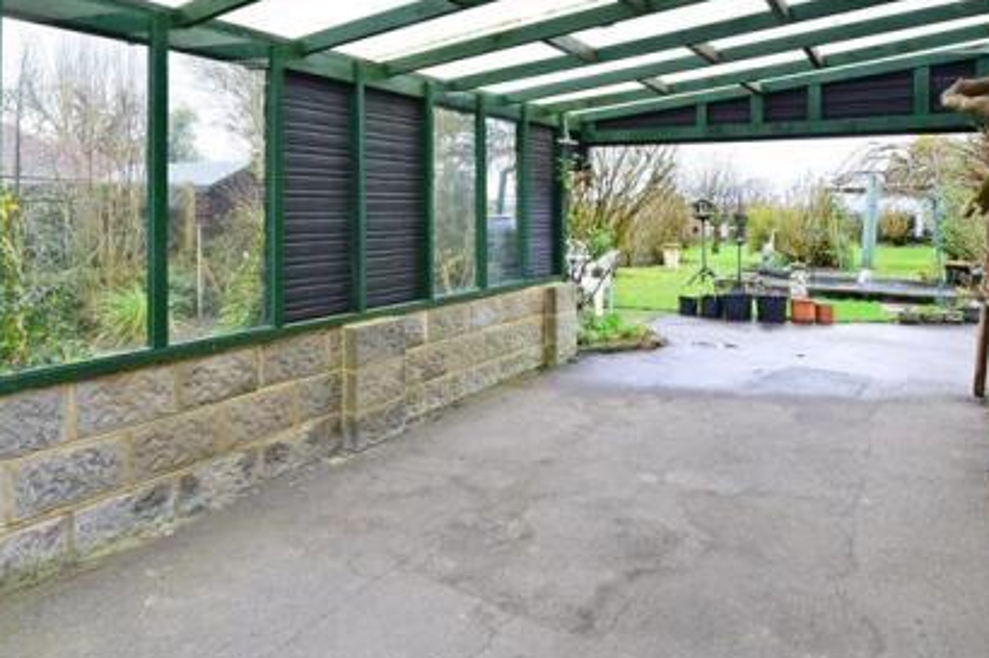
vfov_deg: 51.6
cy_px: 196
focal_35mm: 24
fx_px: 659
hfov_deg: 73.7
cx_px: 463
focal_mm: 10
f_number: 14
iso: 400
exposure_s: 1/25
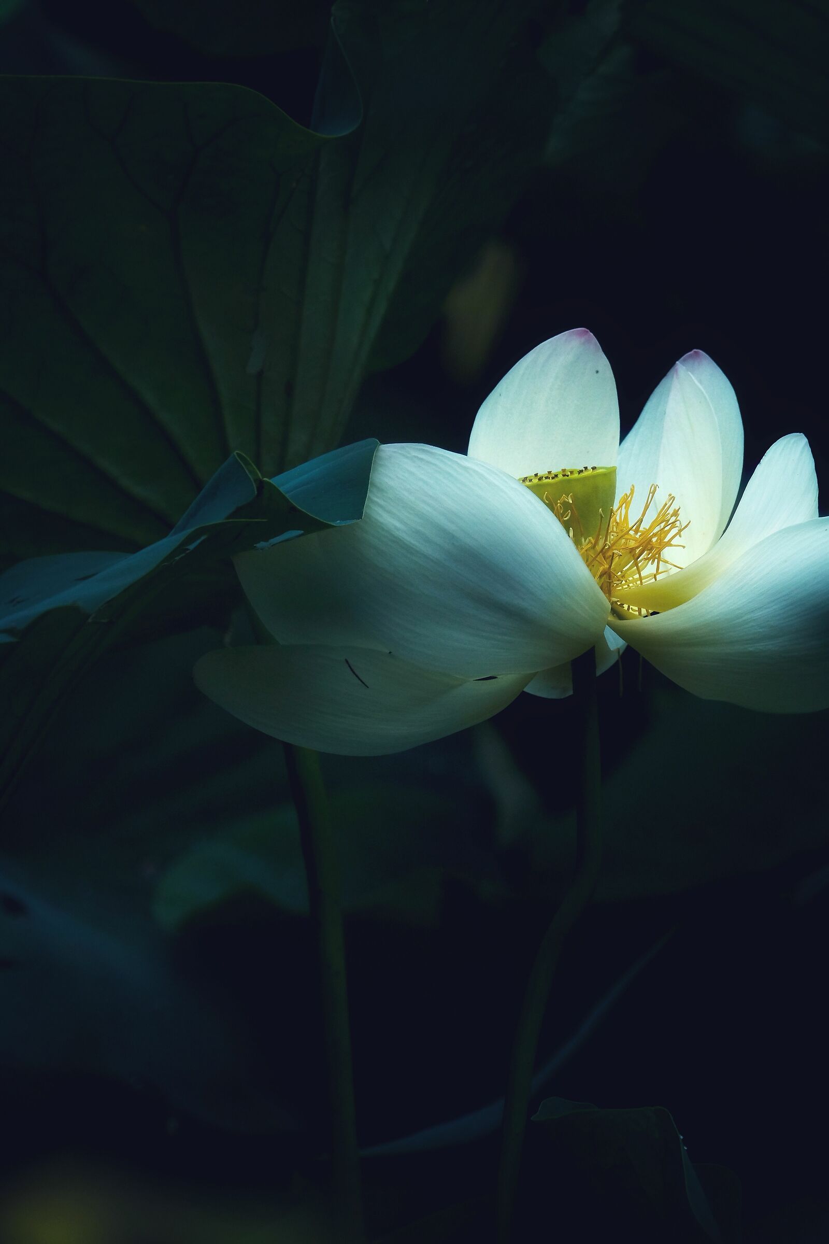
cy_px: 622
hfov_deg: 1.8
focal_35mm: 750
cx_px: 414
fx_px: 25904
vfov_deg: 2.7
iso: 800
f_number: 9
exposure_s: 1/640
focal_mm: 500
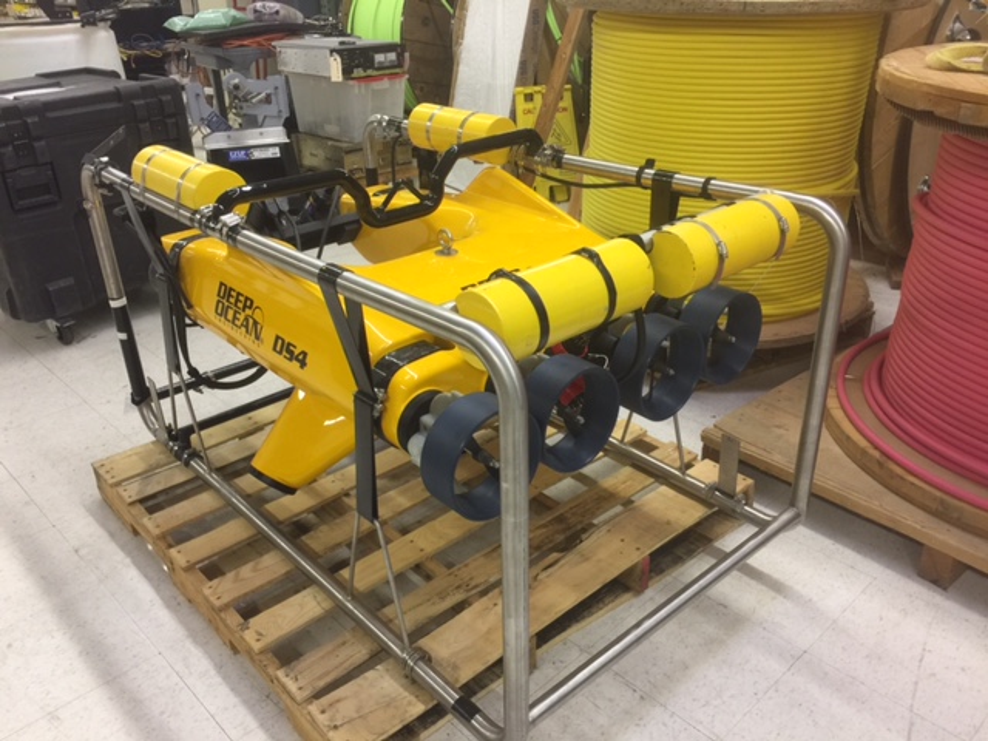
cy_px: 370
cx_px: 494
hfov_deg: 61.7
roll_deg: +1.1
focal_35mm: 29
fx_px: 828
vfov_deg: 48.2
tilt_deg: -27.4
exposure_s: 1/15
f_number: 2.2
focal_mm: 4.15
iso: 50
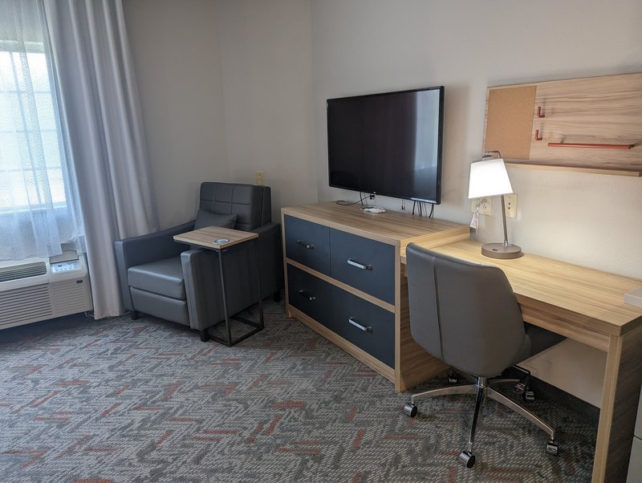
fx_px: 446
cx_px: 321
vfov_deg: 56.9
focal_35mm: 24
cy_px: 242
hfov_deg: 71.5
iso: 51
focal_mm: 6.81
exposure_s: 1/60
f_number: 1.85
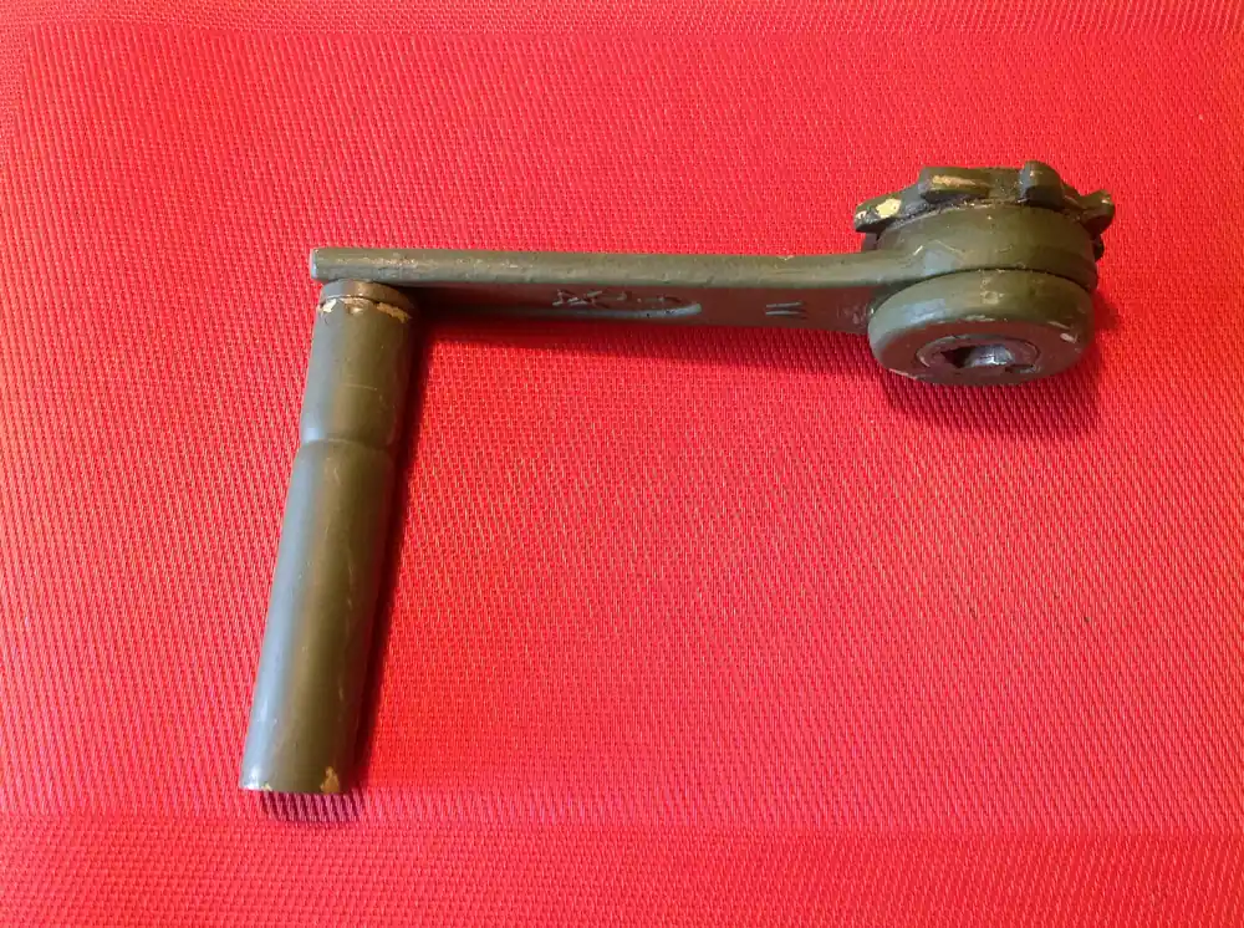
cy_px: 464
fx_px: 1255
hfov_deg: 52.7
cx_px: 622
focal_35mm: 35
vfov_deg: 40.6
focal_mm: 4.28
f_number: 2.4
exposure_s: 1/15
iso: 200
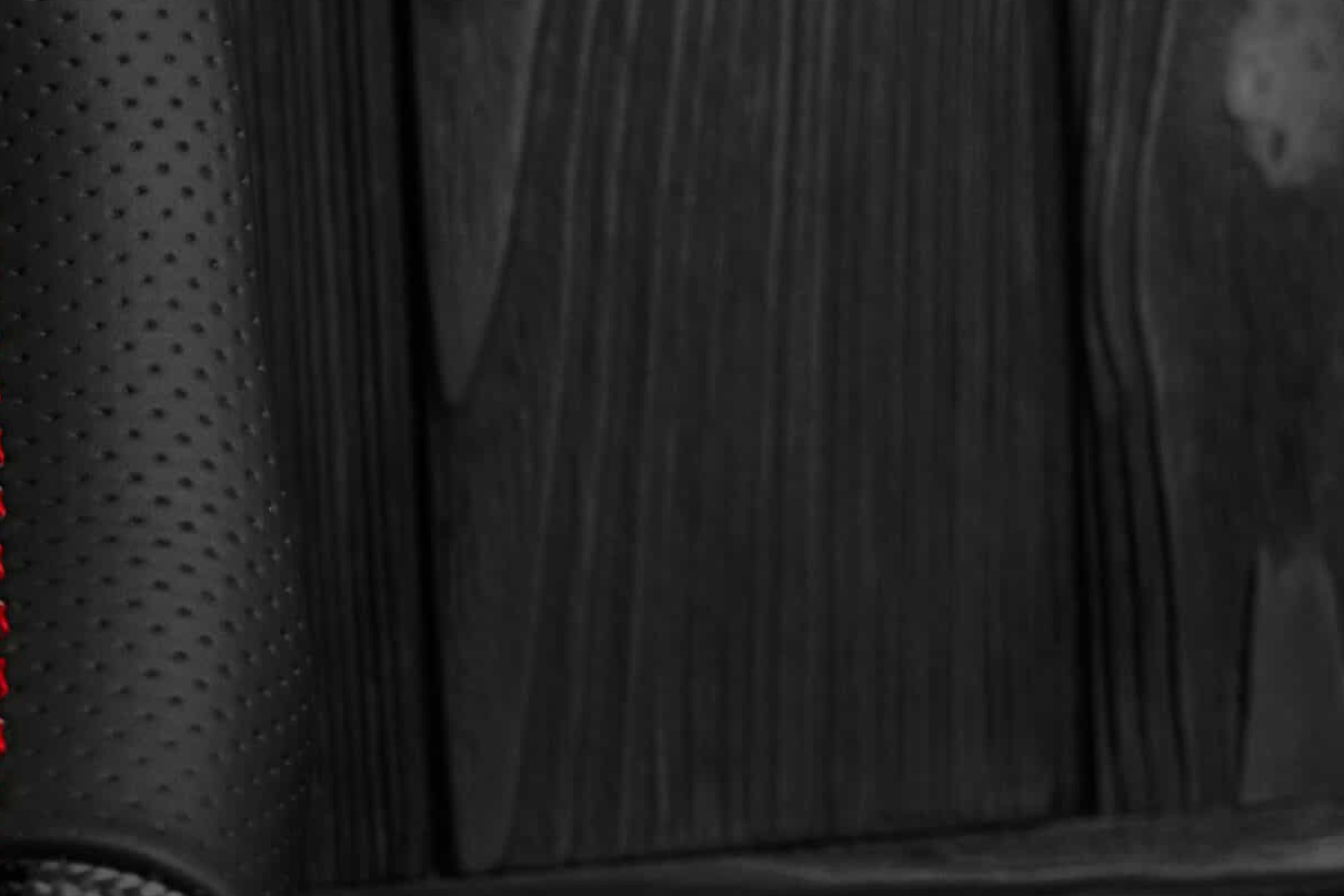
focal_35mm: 111
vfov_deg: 12.3
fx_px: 4146
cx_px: -67
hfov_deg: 17.9
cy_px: 176
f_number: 6.3
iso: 500
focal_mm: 35
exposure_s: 1/125
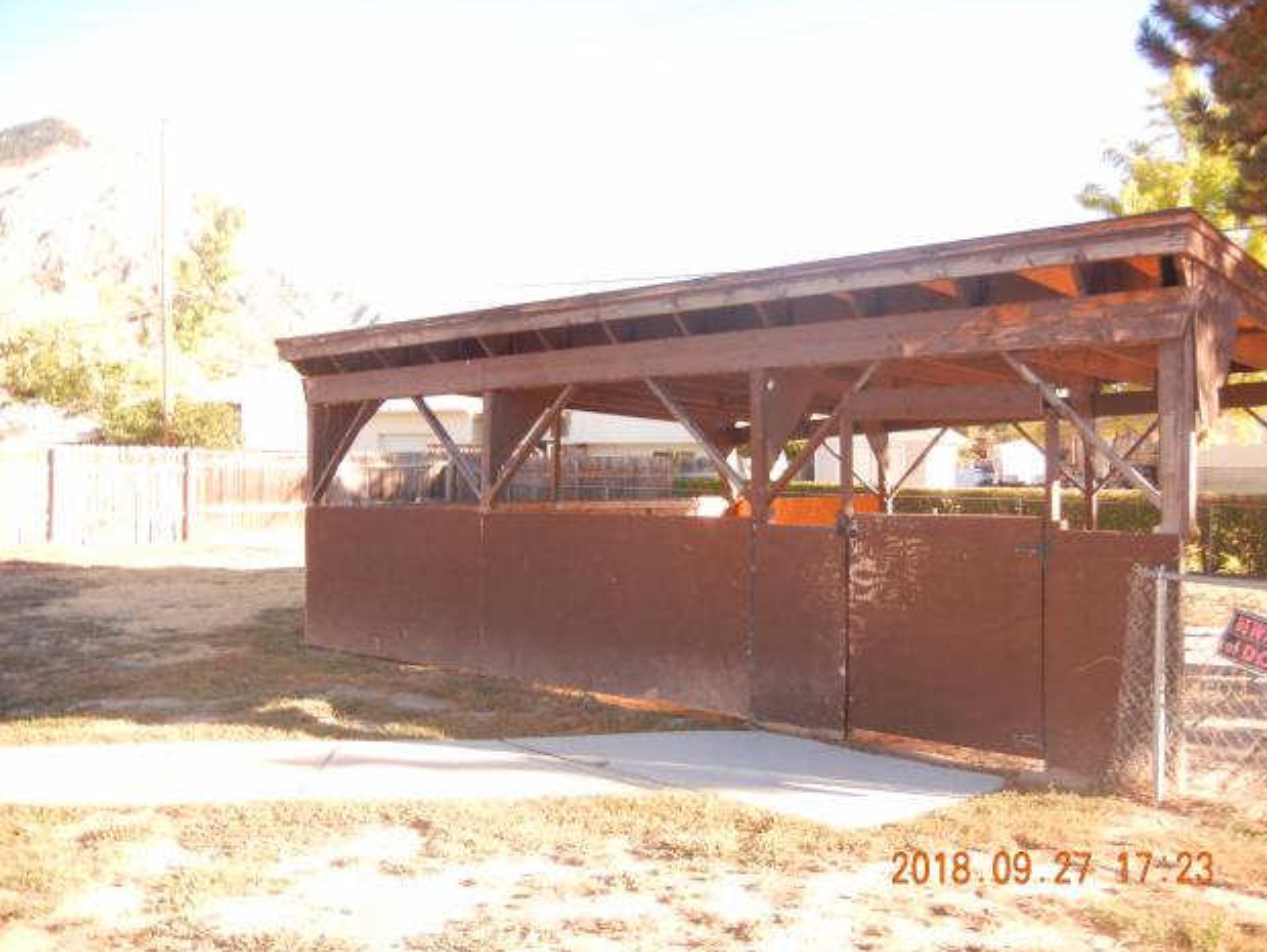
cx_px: 639
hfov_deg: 58.3
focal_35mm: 31
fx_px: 1135
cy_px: 479
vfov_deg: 45.5
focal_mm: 5.4
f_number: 3.5
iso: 160
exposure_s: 1/174
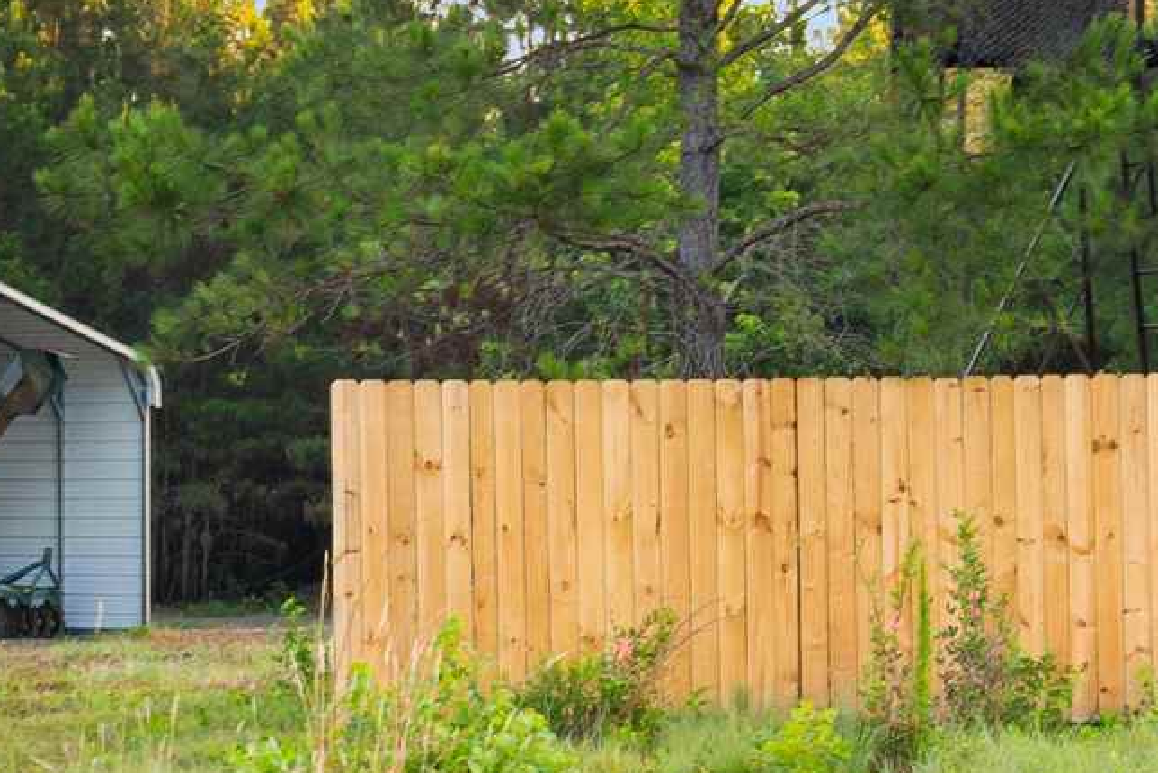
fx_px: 4602
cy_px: 449
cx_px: 410
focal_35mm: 143
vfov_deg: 9.6
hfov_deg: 14.3
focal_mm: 20
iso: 100
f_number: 5.6
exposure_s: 1/60
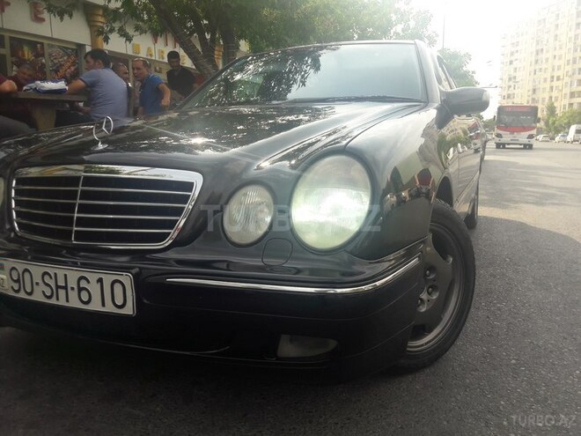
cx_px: 290
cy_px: 218
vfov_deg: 49.7
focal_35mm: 28
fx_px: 470
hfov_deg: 63.4
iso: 40
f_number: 1.9
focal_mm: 3.7
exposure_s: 1/600
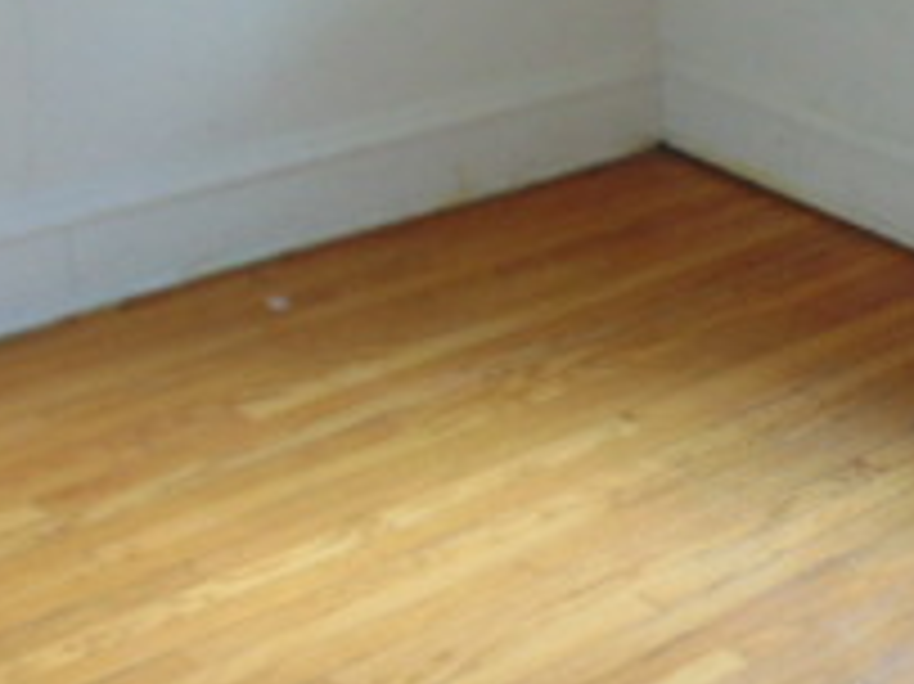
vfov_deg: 18.6
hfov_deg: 23.8
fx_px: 2085
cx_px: 891
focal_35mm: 79
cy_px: 405
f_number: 3
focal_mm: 4.5
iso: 160
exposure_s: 1/30
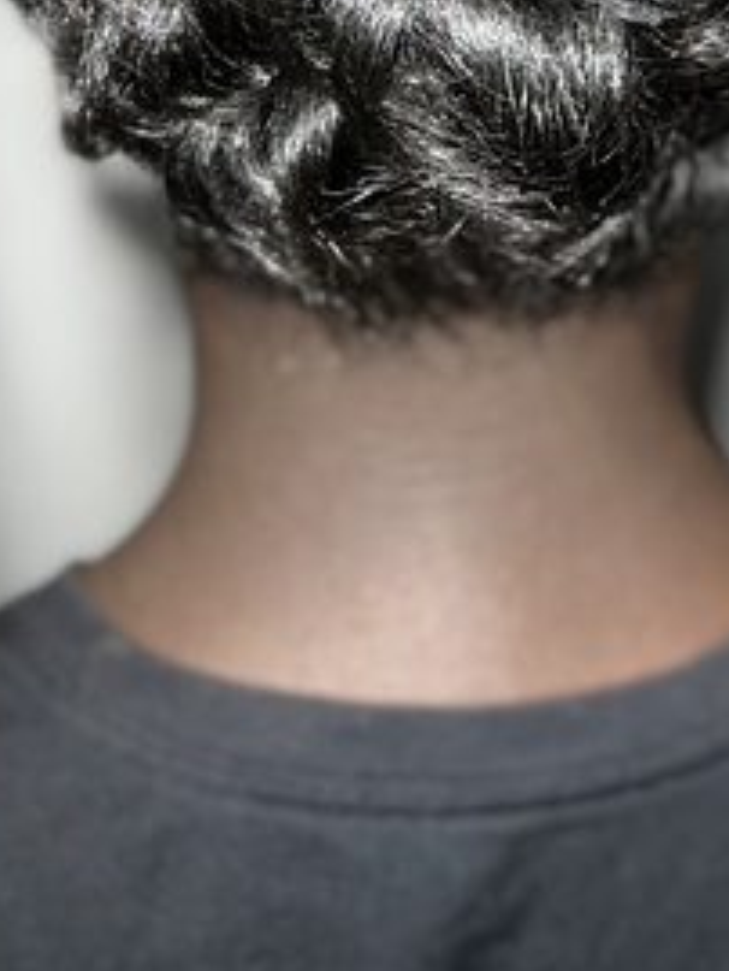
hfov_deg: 25.0
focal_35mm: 58
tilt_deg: -14.4
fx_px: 1627
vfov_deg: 30.1
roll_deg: +1.1
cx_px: 531
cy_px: -76
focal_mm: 5.7
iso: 32
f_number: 1.5
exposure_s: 1/19
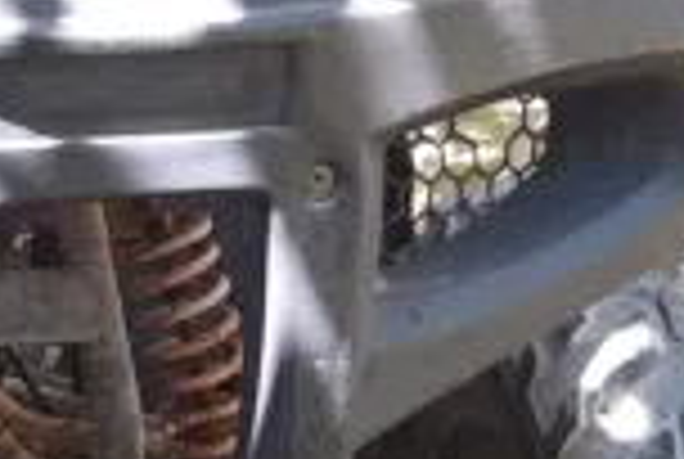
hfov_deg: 16.6
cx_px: -117
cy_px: 270
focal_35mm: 118
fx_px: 2246
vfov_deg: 11.7
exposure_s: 1/100
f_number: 1.7
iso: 50
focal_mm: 3.93
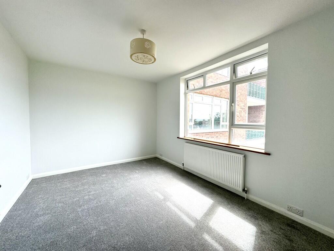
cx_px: 167
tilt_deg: -3.0
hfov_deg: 102.1
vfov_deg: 85.7
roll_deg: -0.7
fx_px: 135
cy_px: 126
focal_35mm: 14
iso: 40
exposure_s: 1/338
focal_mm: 2.22
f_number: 2.2
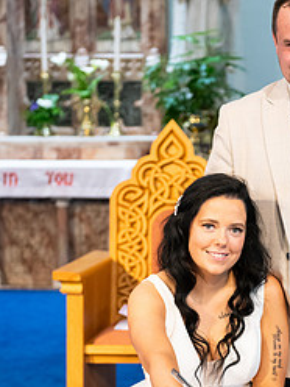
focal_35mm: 108
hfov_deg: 13.6
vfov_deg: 18.2
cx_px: 232
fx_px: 1206
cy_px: 264
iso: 1000
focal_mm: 62
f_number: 3.5
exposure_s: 1/160
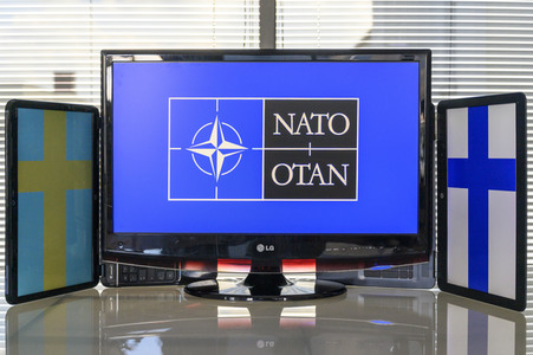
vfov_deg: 31.1
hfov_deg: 45.5
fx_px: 636
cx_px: 266
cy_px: 178
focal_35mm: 43
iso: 400
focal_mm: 43
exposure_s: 1/320
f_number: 4
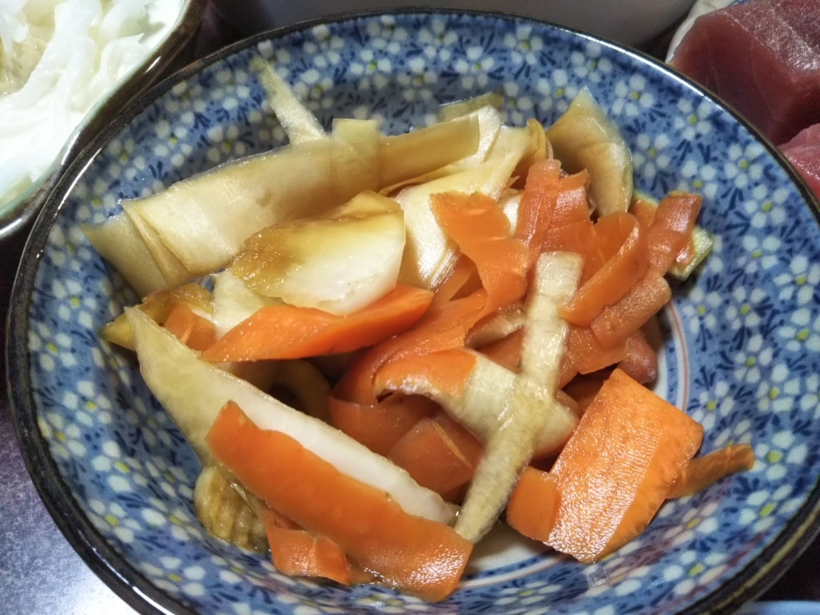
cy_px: 308
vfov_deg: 46.8
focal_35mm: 30
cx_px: 410
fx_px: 711
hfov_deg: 60.0
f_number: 2.2
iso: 200
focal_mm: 4
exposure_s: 1/30
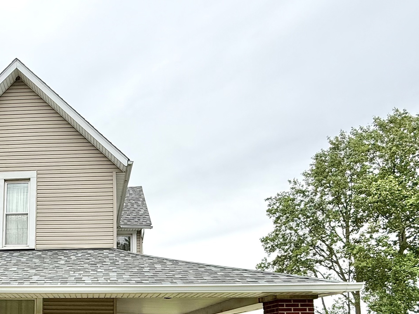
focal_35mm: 30
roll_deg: -1.1
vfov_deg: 41.5
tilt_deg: +6.5
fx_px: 363
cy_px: 305
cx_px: 67
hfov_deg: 54.5
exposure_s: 1/686
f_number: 2.2
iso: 50
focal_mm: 2.22
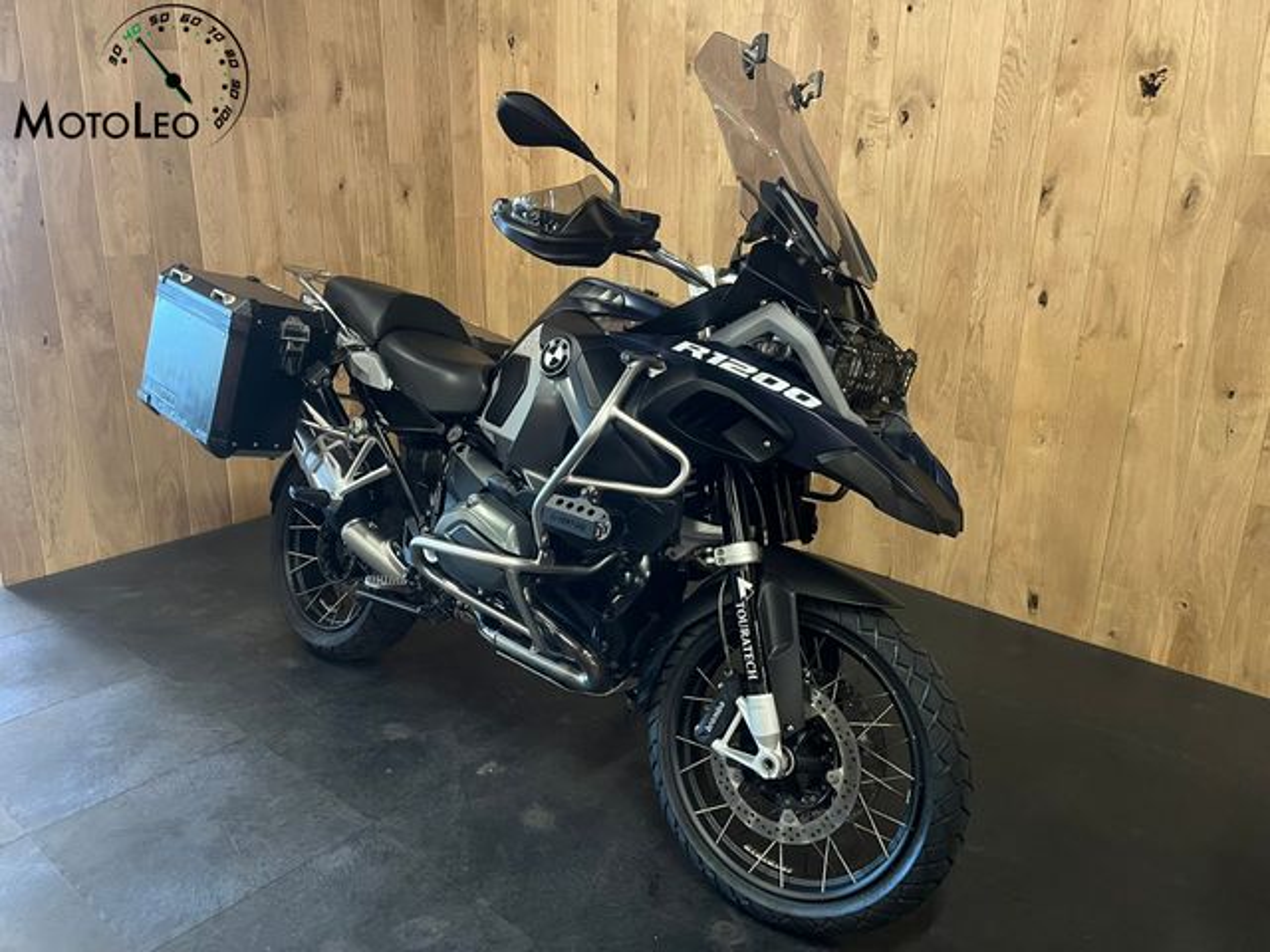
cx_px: 635
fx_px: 954
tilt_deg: -17.0
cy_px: 476
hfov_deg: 67.3
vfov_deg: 53.1
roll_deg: -1.4
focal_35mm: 26
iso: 640
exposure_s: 1/33
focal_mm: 5.1
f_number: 1.6
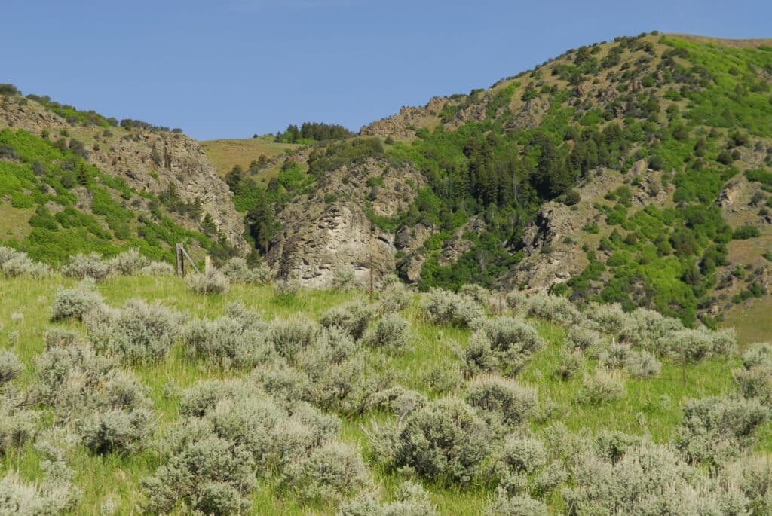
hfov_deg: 24.6
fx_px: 1771
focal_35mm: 82
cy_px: 258
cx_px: 386
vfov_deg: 16.6
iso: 100
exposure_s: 1/250
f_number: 8
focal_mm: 55
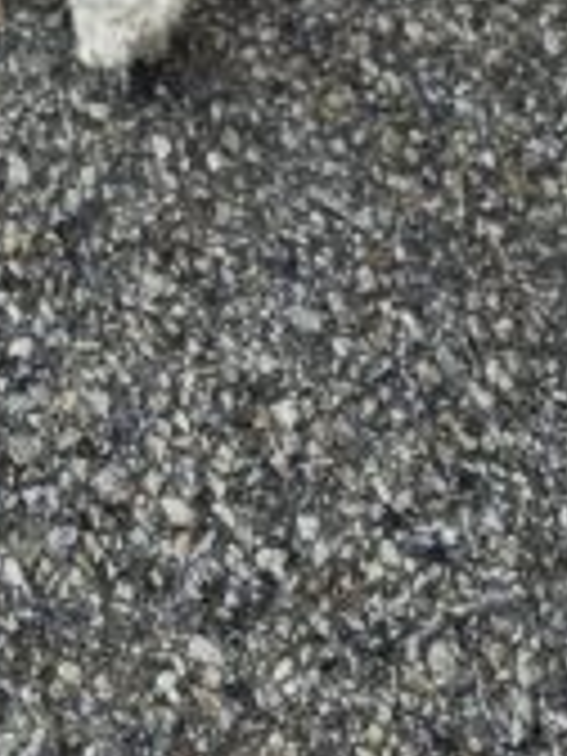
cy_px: -1246
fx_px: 3058
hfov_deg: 10.4
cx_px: -140
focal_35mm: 140
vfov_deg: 11.0
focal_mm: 6.3
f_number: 1.7
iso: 12
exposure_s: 1/234
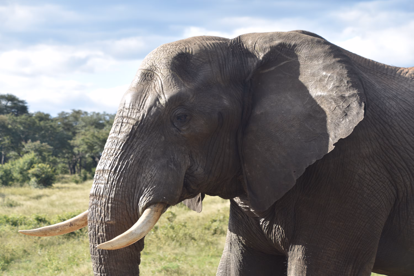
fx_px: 1069
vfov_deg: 14.7
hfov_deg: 21.9
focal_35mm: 93
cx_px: 207
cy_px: 138
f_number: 5.6
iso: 100
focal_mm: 62
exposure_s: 1/125
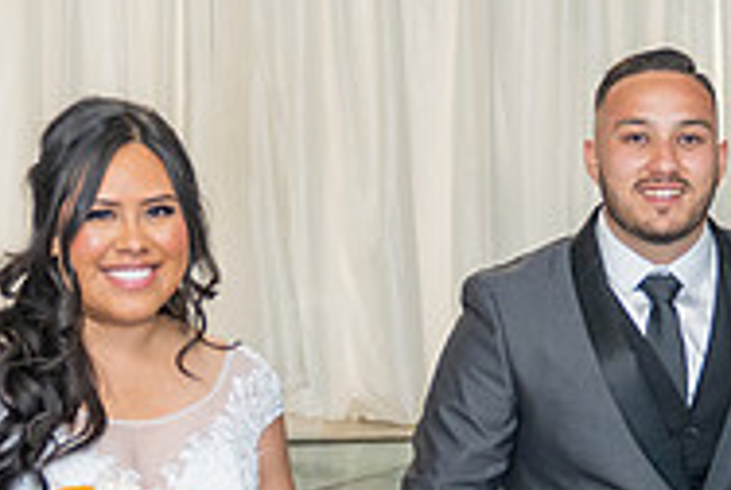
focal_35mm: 112
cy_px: 403
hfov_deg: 18.2
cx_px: 323
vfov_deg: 12.2
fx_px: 2278
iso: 800
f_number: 3.2
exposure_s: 1/160
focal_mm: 24
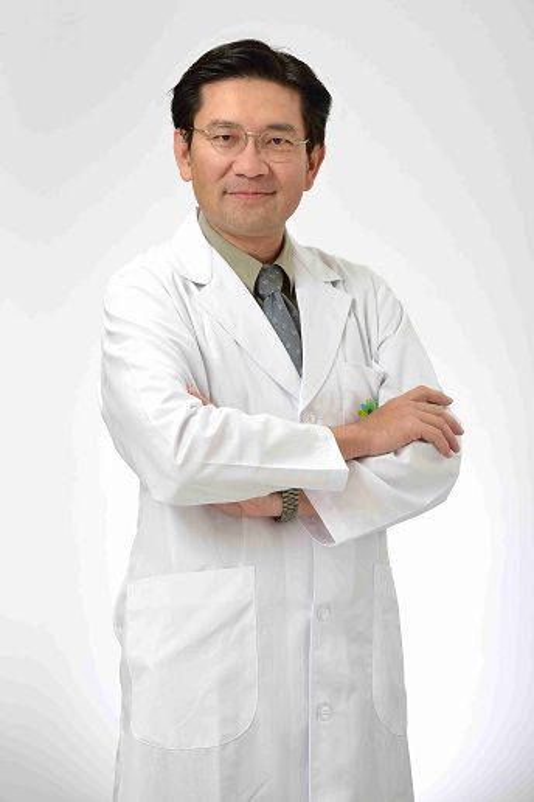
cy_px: 401
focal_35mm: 95
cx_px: 267
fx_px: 2114
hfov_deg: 14.4
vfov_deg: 21.5
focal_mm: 95
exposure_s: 1/125
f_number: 11
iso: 125
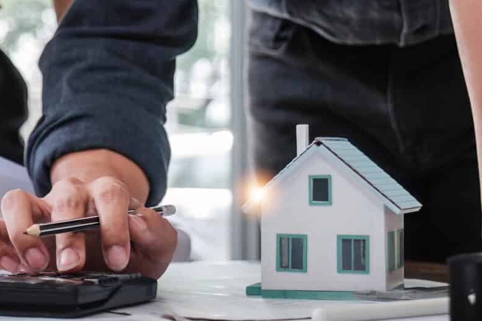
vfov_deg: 10.2
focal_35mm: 134
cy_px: 97
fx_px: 1794
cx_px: -151
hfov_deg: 14.6
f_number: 2.8
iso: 400
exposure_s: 1/150
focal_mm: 27.4
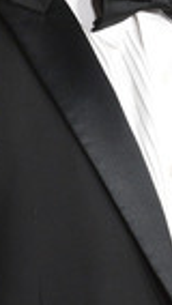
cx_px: 117
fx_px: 4794
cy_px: 52
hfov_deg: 2.1
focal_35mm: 592
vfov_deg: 3.6
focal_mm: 200
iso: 2000
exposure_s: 1/320
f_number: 5
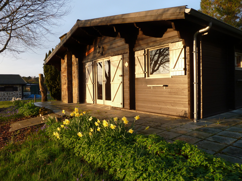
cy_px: 90
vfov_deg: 54.9
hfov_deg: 69.4
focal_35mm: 25
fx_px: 175
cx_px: 121
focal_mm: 4.1
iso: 80
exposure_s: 1/50
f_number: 3.3
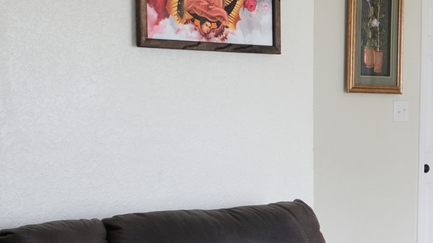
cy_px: 185
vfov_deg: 13.8
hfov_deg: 21.2
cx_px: 625
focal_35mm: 87
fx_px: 999
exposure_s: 1/60
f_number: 3.2
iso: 320
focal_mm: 18
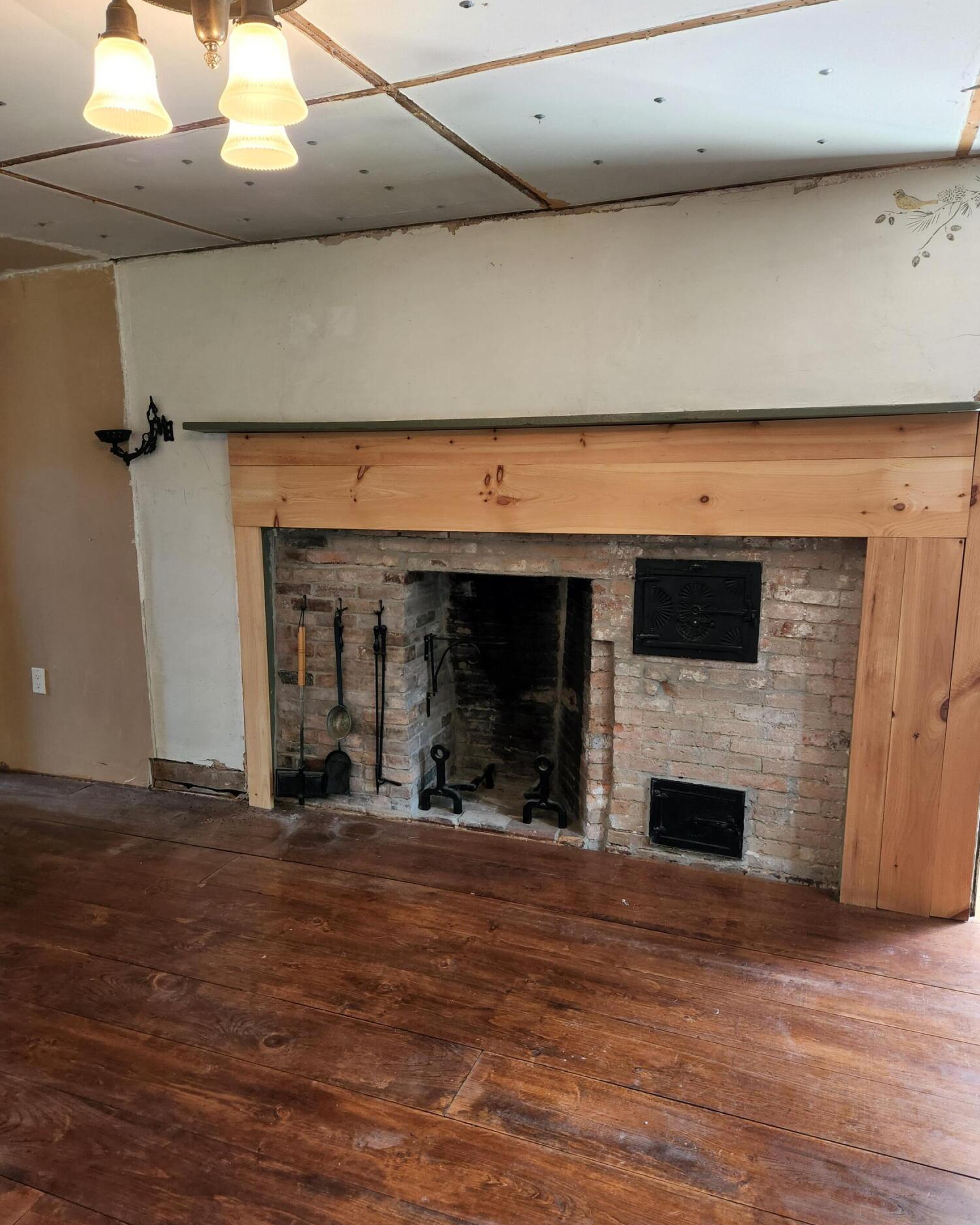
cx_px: 490
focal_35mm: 24
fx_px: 870
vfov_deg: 70.3
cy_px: 600
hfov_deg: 58.8
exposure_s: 1/120
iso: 400
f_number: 1.8
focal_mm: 5.4
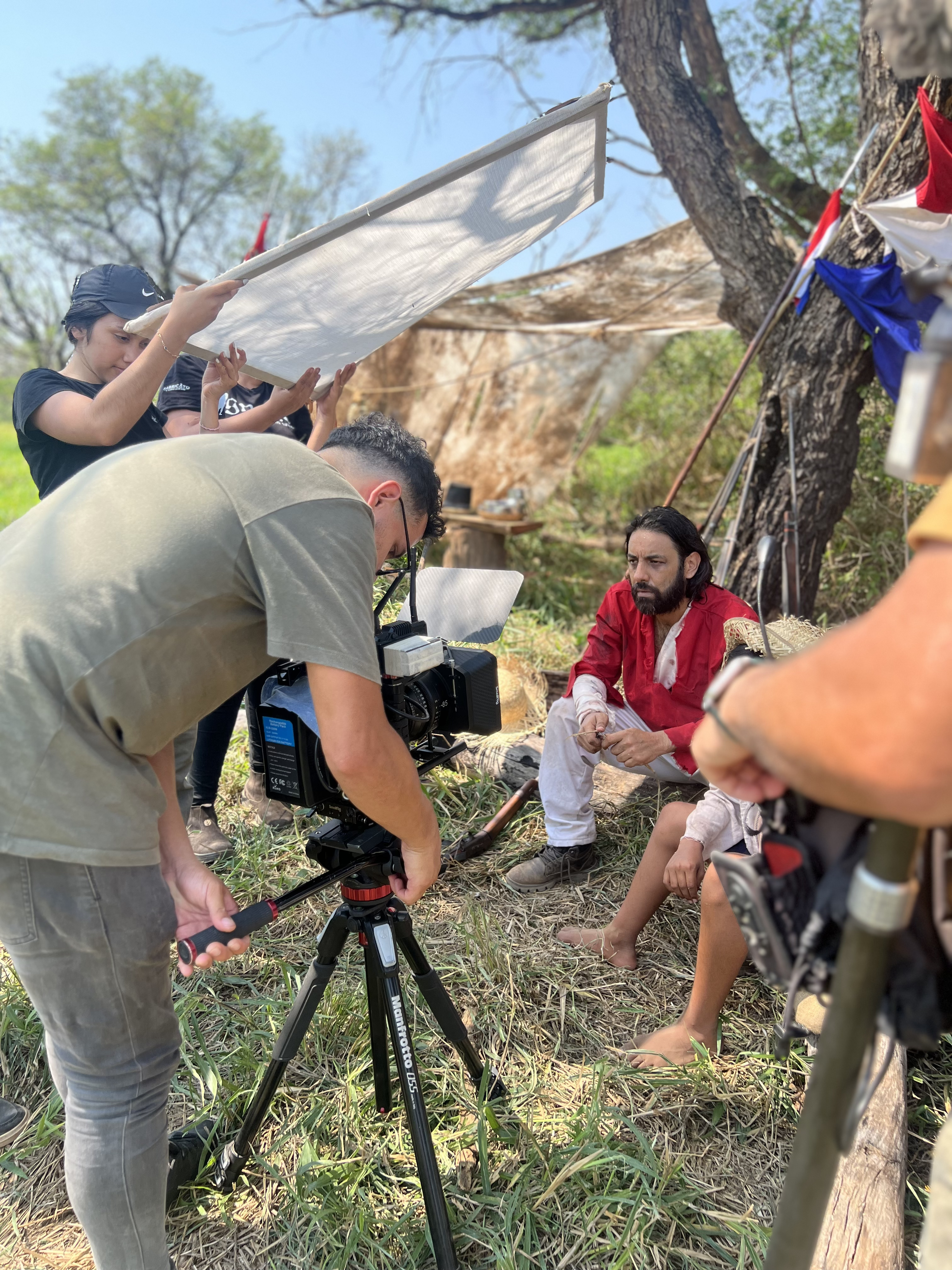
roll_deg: +1.1
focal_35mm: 26
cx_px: 476
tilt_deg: -9.7
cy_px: 635
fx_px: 953
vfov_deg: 67.3
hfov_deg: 53.1
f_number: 1.5
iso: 50
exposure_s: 1/1209
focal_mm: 5.7
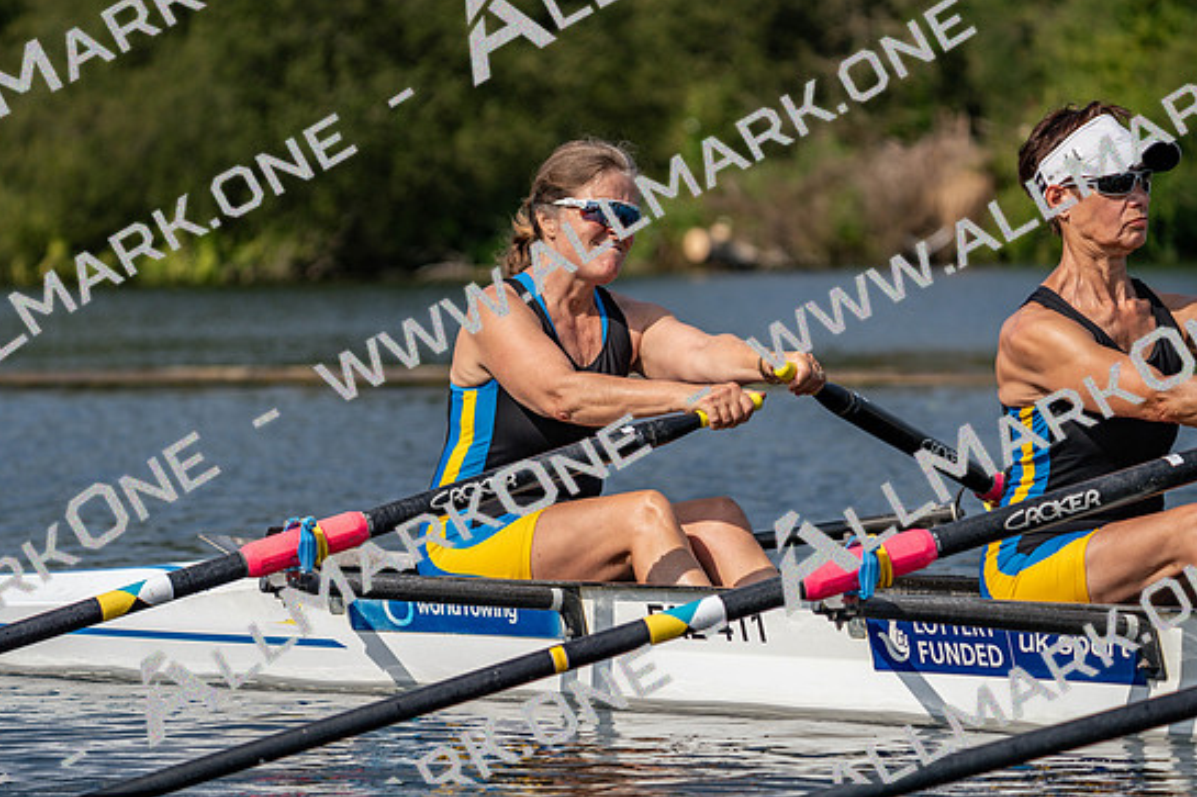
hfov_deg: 9.7
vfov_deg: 6.4
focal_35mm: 213
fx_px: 7080
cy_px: 407
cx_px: 586
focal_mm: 200
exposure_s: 1/1600
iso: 125
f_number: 5.6
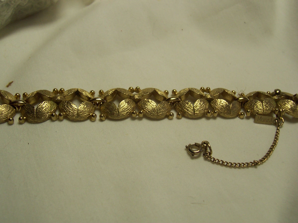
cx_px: 149
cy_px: 112
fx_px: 319
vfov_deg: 38.7
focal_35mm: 37
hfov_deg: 50.1
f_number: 2.8
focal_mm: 5.6
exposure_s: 1/180
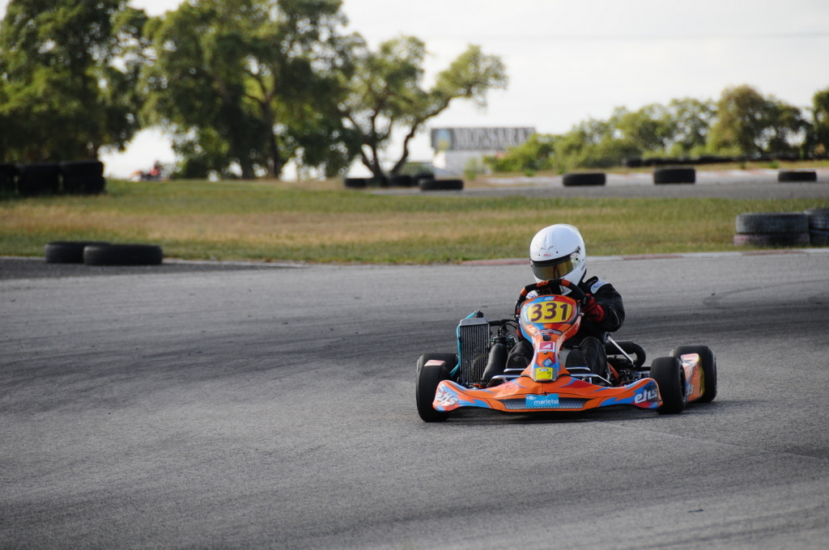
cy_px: 275
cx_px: 414
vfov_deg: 4.6
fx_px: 6900
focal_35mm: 300
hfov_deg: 6.9
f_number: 5.6
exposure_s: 1/800
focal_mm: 200
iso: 400
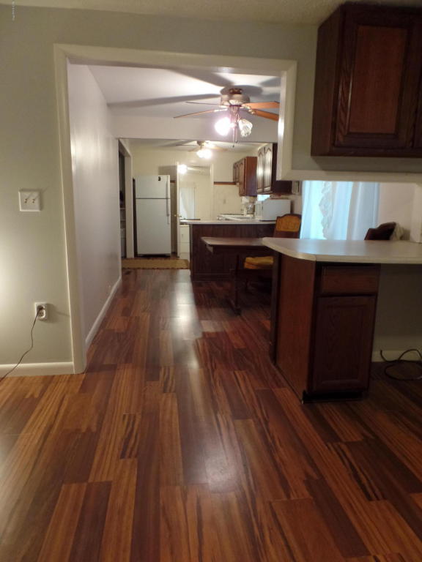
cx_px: 211
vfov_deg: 73.9
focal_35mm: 23
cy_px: 281
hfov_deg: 58.9
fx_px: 374
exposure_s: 1/20
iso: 400
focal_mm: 4.1
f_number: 2.8
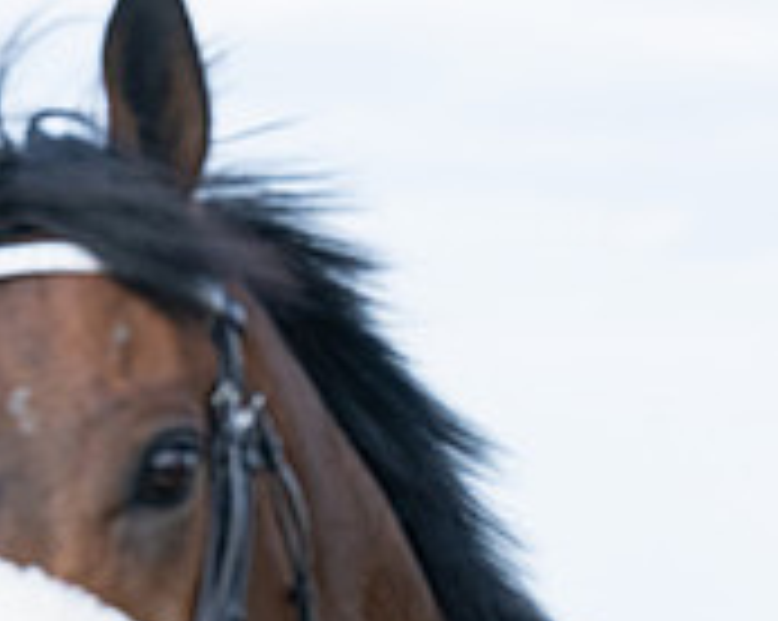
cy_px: 720
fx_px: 7682
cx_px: 578
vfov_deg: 4.6
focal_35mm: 334
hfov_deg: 5.8
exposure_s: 1/1600
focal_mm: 91
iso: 400
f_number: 4
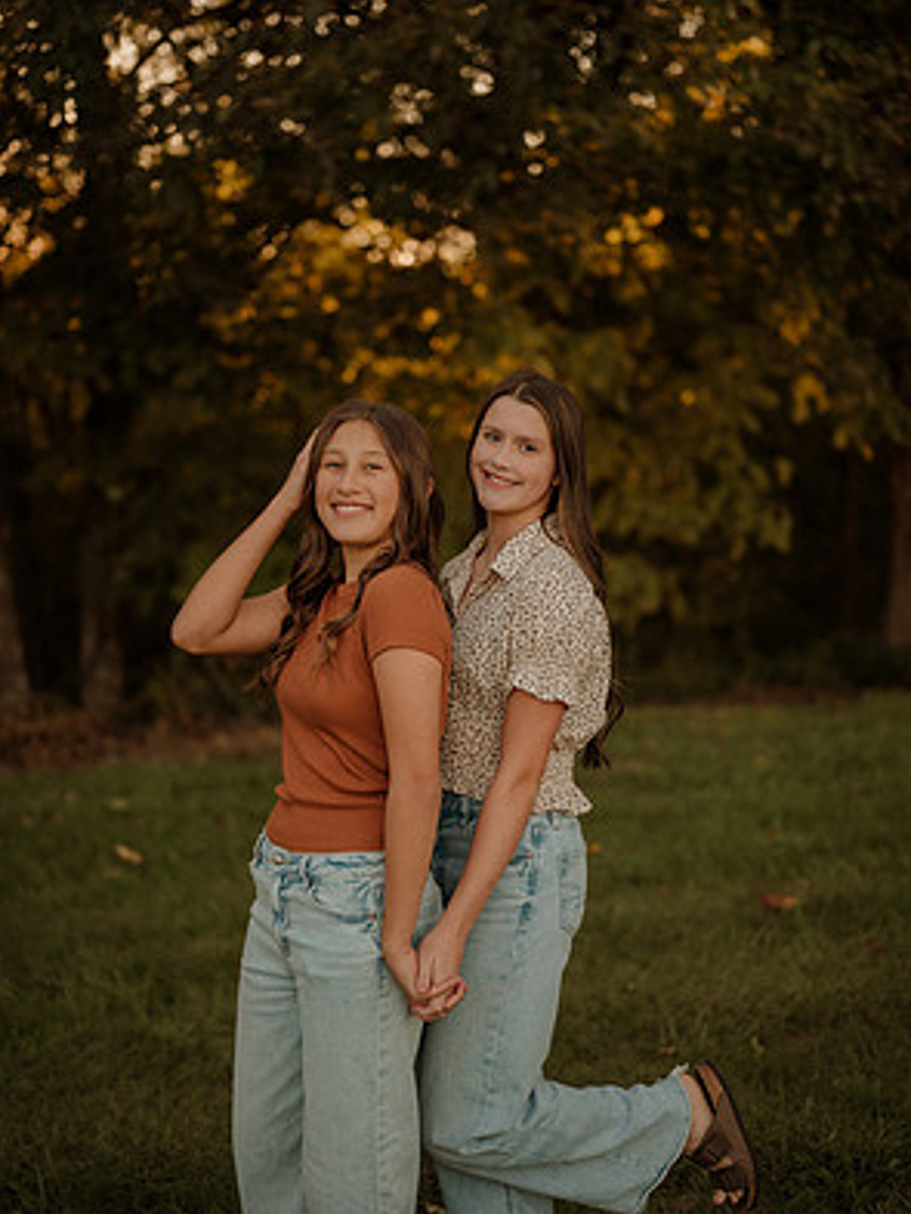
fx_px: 1929
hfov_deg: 26.6
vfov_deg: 34.9
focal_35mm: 55
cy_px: 636
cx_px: 456
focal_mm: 50
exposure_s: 1/640
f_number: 2
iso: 250
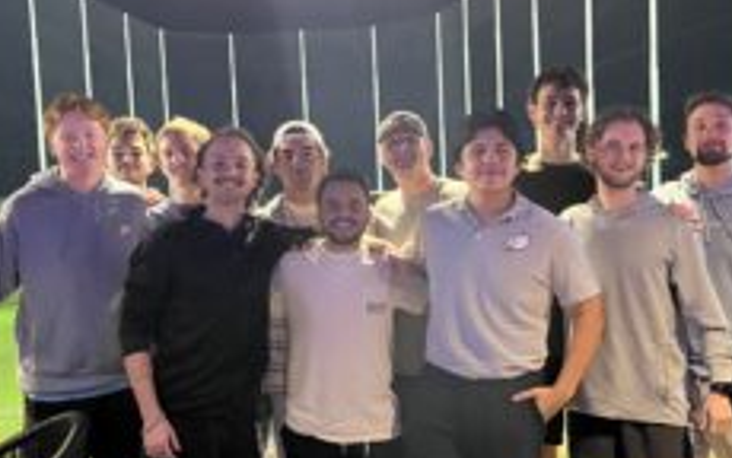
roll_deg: +2.5
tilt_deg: -4.5
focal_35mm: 42
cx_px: 347
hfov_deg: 47.2
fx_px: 838
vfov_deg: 30.6
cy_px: 253
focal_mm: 5.1
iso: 800
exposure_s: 1/30
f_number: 1.6
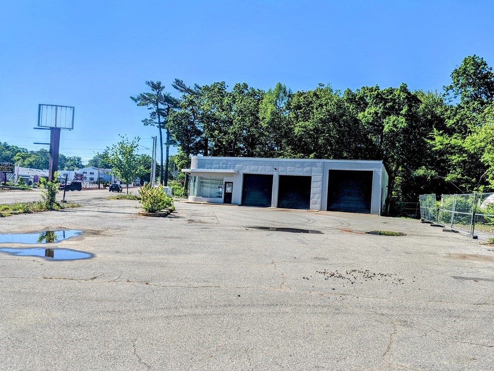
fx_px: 400
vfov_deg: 49.8
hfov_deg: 63.4
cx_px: 240
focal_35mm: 28
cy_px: 190
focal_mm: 4.38
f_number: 1.73
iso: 60
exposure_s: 1/3356
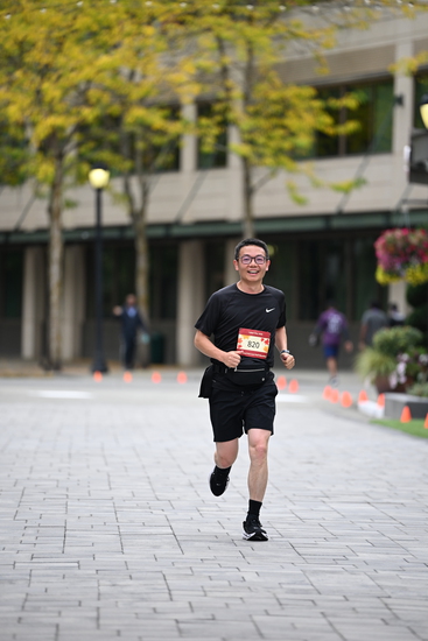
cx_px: 214
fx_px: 3564
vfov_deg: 10.3
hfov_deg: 6.9
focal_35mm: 200
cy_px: 320
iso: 640
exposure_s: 1/2500
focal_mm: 200
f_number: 2.8
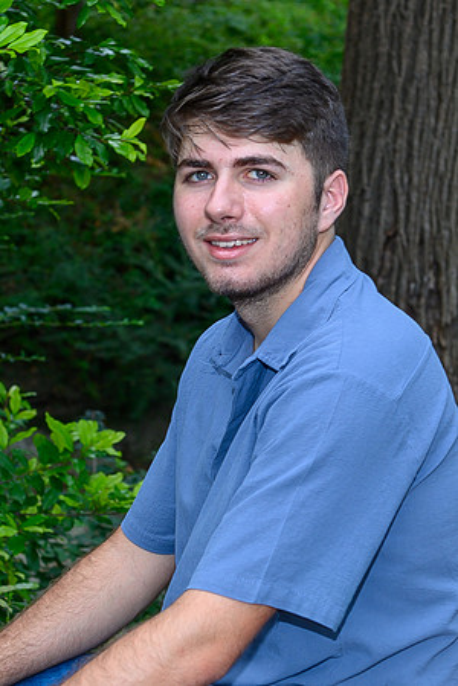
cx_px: 240
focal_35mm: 131
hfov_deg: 10.5
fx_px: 2501
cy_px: 394
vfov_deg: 15.6
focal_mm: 48
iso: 200
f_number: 5
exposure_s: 1/60
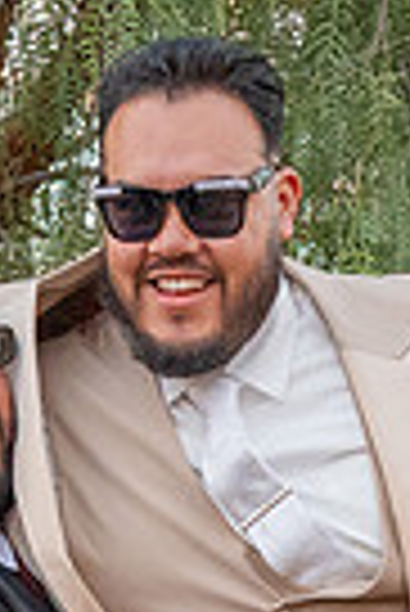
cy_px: 920
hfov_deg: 9.7
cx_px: 297
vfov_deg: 13.6
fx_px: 2419
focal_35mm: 142
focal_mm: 24
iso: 2500
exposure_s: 1/200
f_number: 4
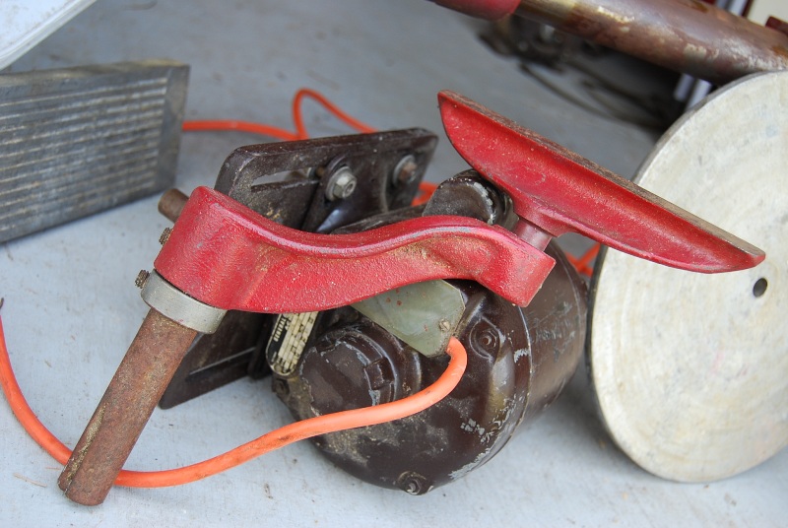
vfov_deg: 30.0
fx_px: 986
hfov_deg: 43.5
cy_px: 264
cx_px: 394
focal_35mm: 45
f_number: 4.2
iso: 200
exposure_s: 1/50
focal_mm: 30
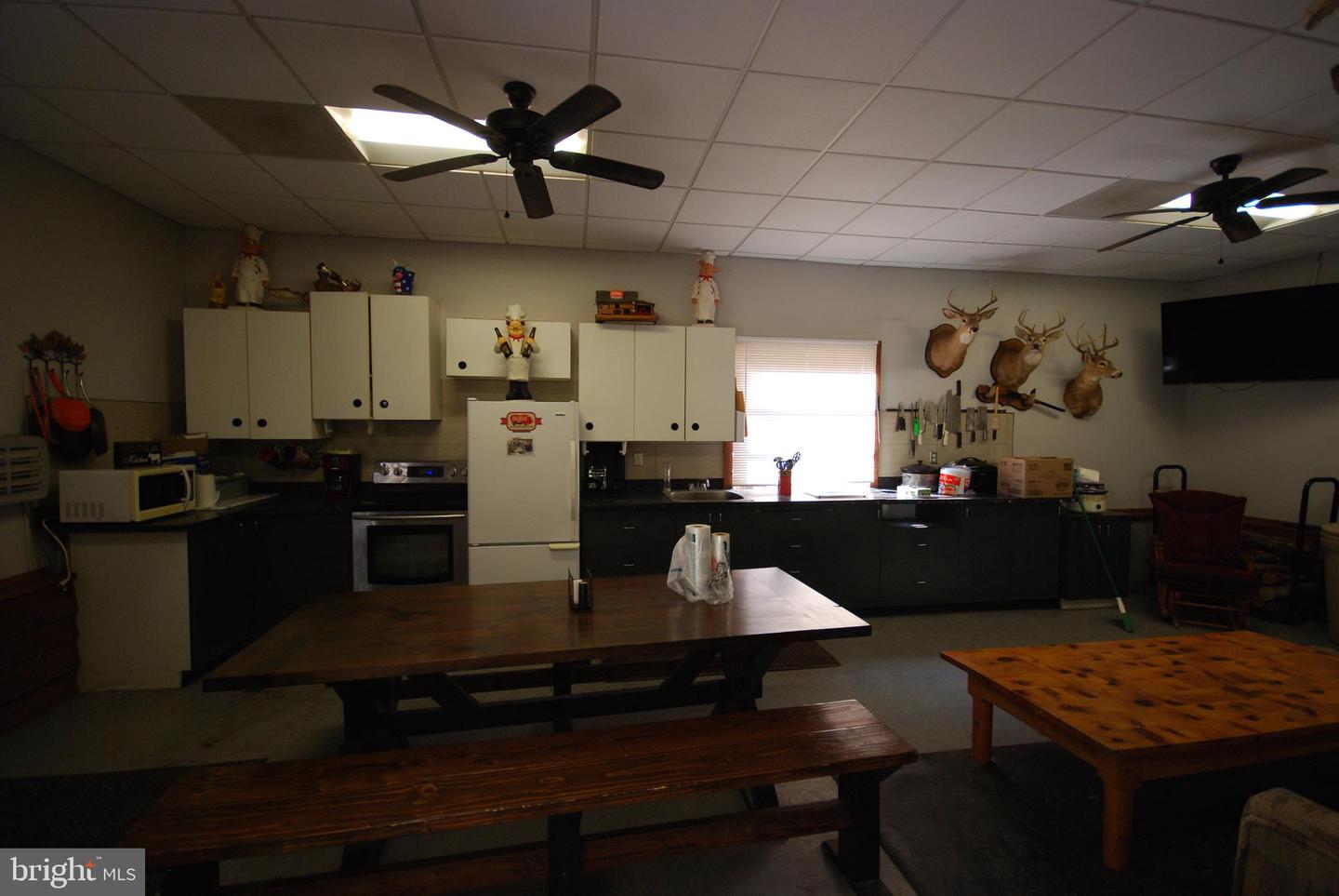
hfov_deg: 100.3
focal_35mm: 15
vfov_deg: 77.4
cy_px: 448
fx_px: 558
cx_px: 670
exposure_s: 1/60
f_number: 4
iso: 360
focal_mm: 10
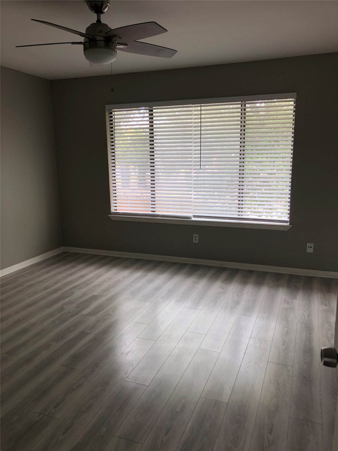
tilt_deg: -8.9
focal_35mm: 28
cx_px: 169
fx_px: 365
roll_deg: +1.0
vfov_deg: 63.4
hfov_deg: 49.7
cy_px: 226
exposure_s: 1/120
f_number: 1.8
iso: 50
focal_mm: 3.99
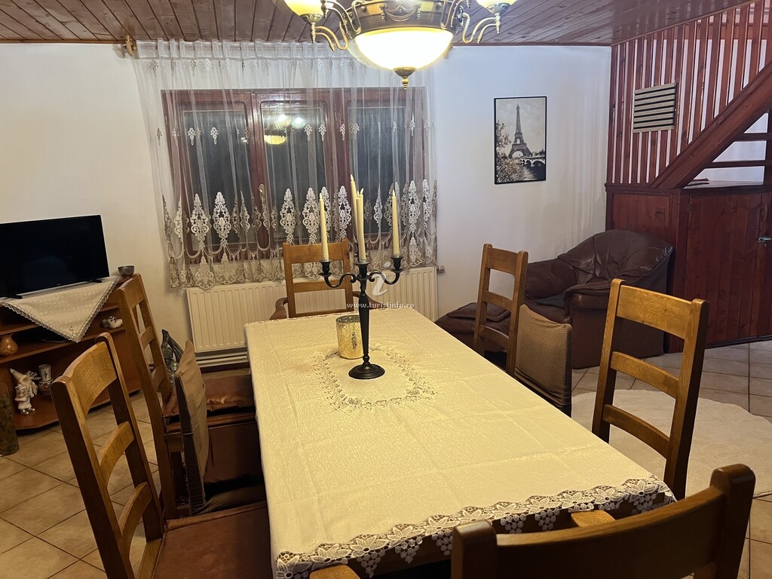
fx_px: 580
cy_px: 290
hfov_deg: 67.3
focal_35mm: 26
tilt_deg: -13.6
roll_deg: +2.3
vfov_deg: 53.1
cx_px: 386
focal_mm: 5.7
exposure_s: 1/50
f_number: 1.5
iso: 250
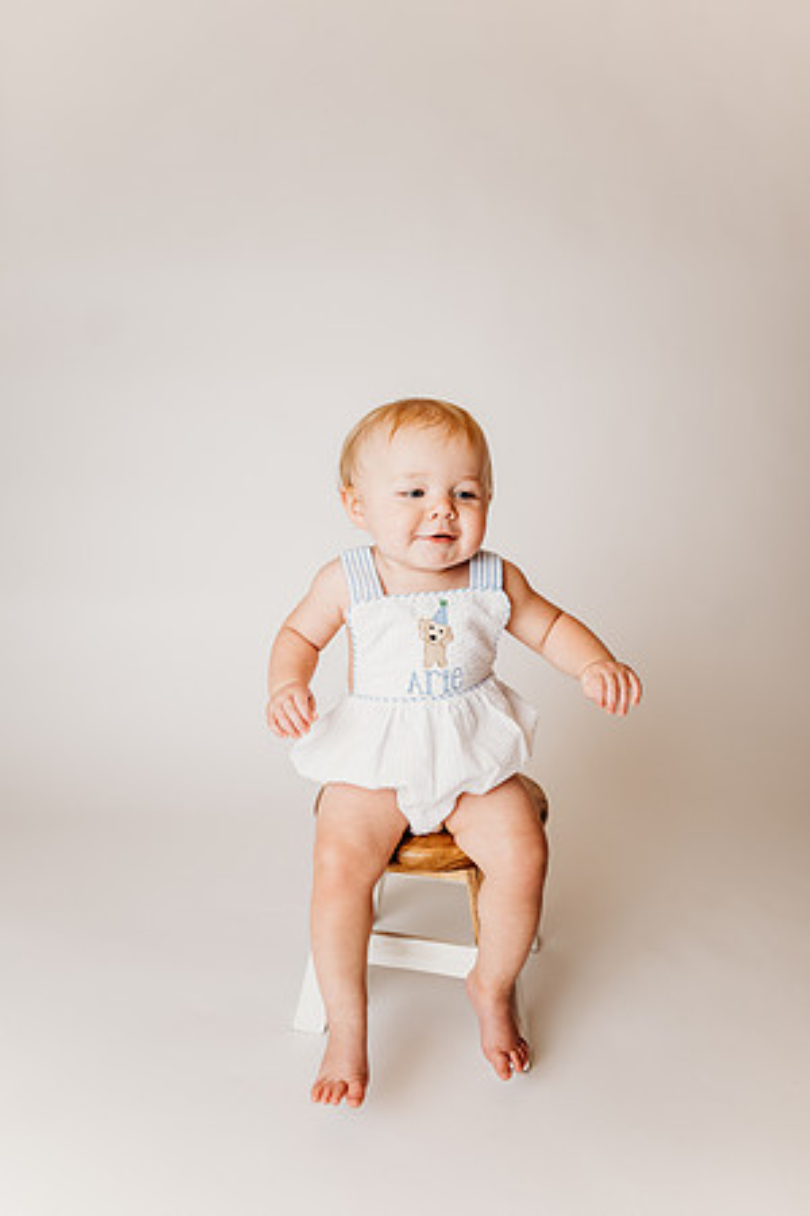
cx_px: 405
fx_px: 810
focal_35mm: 24
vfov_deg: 73.7
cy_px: 608
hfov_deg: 53.1
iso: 100
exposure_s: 1/200
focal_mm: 24
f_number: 2.2
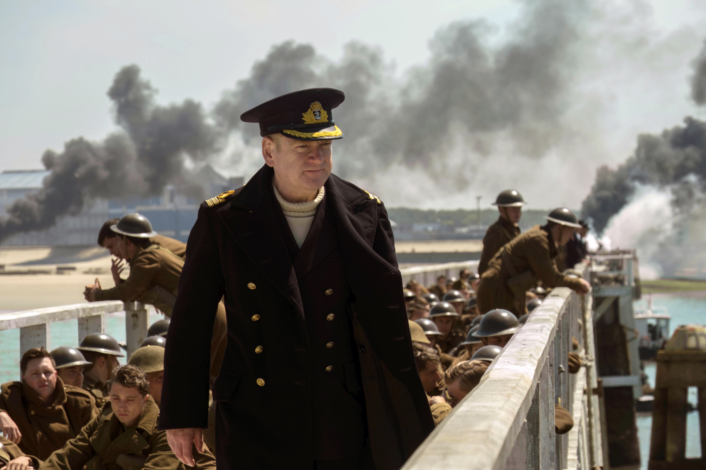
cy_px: 235
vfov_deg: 6.8
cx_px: 353
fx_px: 3981
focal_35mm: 203
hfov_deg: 10.1
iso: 250
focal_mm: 135
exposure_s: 1/200
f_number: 9
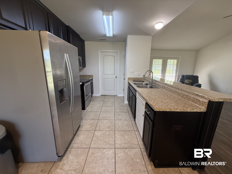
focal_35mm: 14
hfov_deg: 102.1
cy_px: 87
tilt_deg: -11.4
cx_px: 116
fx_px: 94
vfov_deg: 85.7
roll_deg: -1.1
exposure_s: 1/120
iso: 320
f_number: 2.2
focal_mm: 2.22
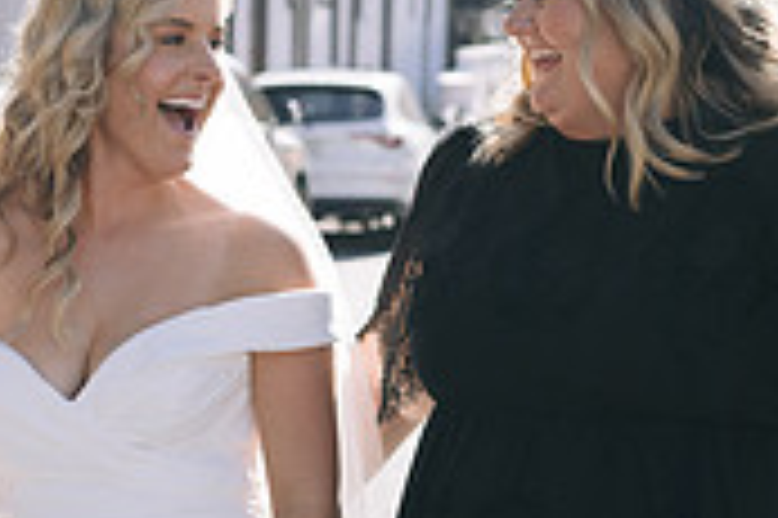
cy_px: 292
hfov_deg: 15.0
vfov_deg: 10.2
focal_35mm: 134
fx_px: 2893
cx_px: -7
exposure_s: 1/1250
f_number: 2.8
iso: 160
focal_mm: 35
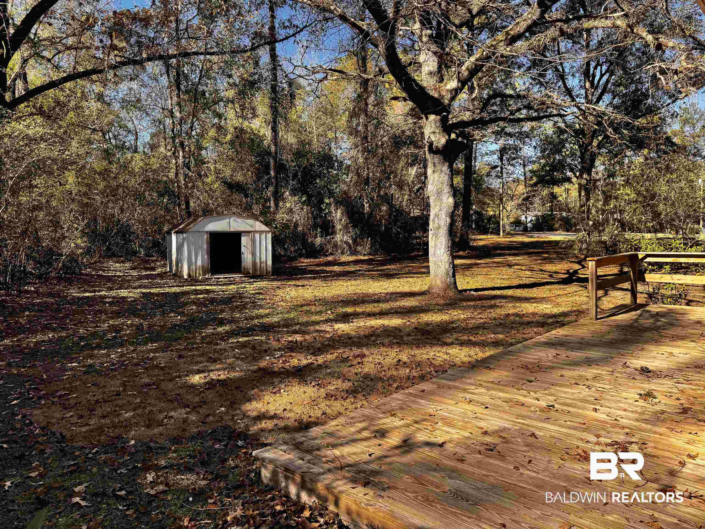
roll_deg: +0.5
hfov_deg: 71.6
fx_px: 489
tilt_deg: -2.5
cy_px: 264
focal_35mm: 24
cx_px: 352
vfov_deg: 56.8
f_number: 1.78
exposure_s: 1/1285
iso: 80
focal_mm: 6.76
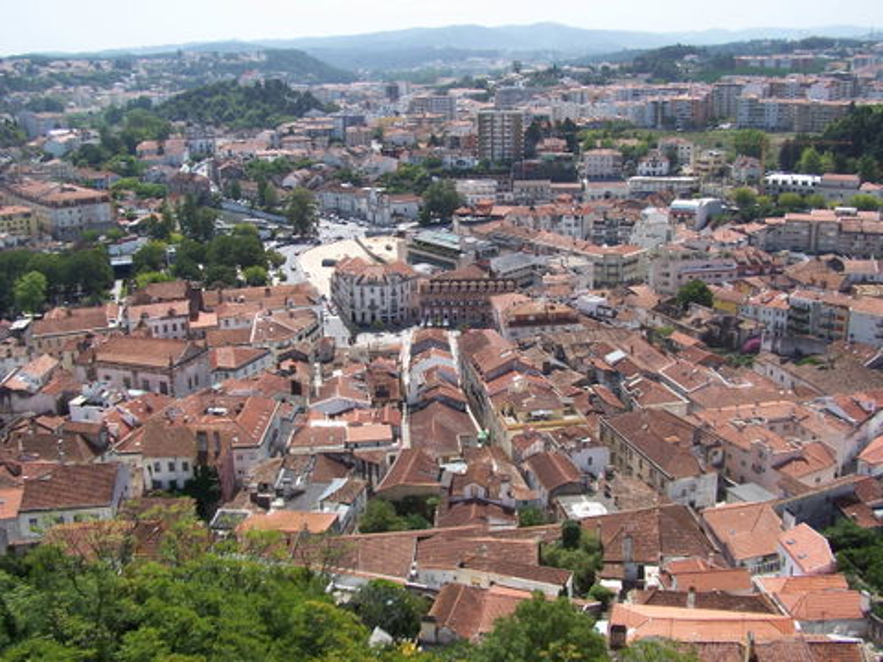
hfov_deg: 49.0
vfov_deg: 37.7
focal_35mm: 38
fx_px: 969
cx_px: 442
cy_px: 331
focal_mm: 6.3
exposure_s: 1/750
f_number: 4
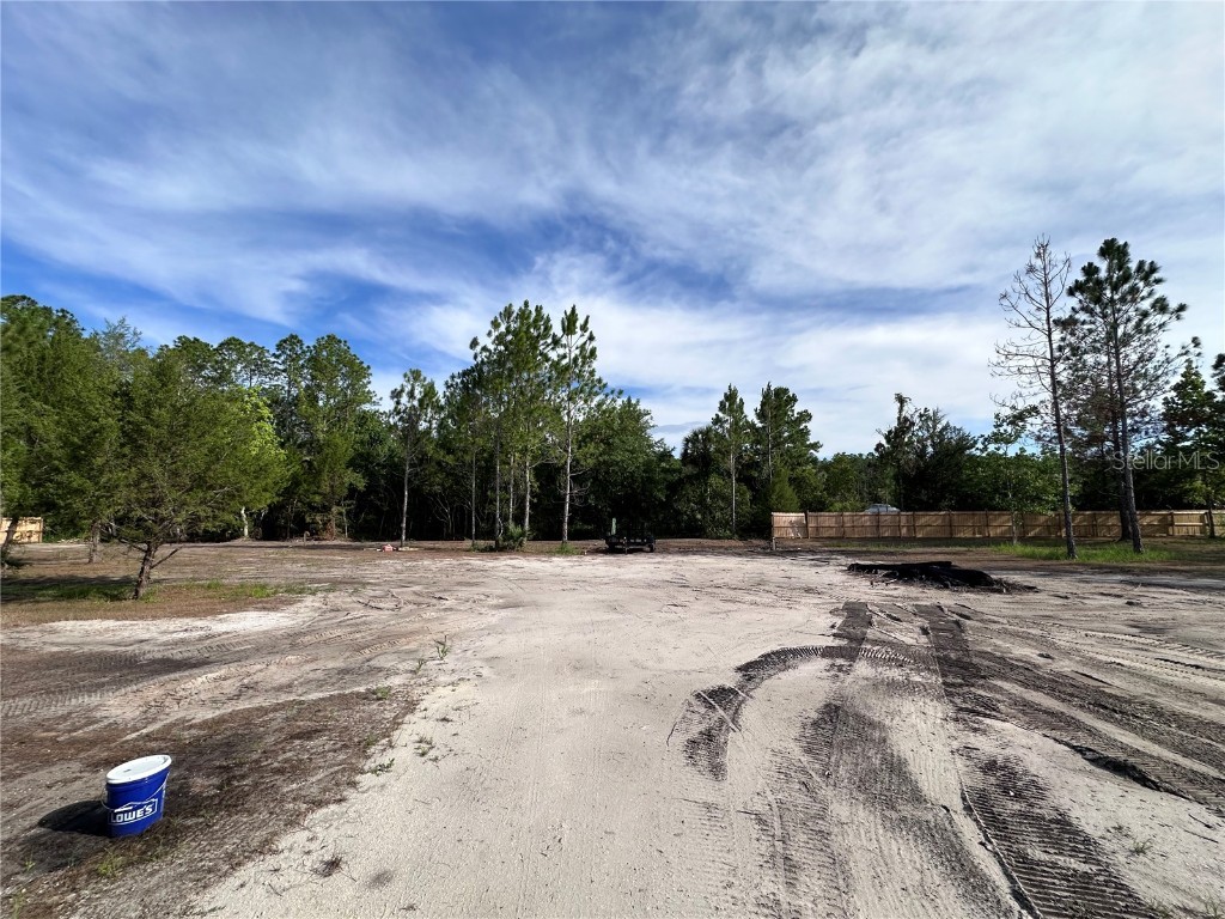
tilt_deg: +3.1
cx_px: 612
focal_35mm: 14
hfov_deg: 102.1
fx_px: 495
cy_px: 460
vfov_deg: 85.7
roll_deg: +0.7
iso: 50
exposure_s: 1/2257
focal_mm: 2.22
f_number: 2.2
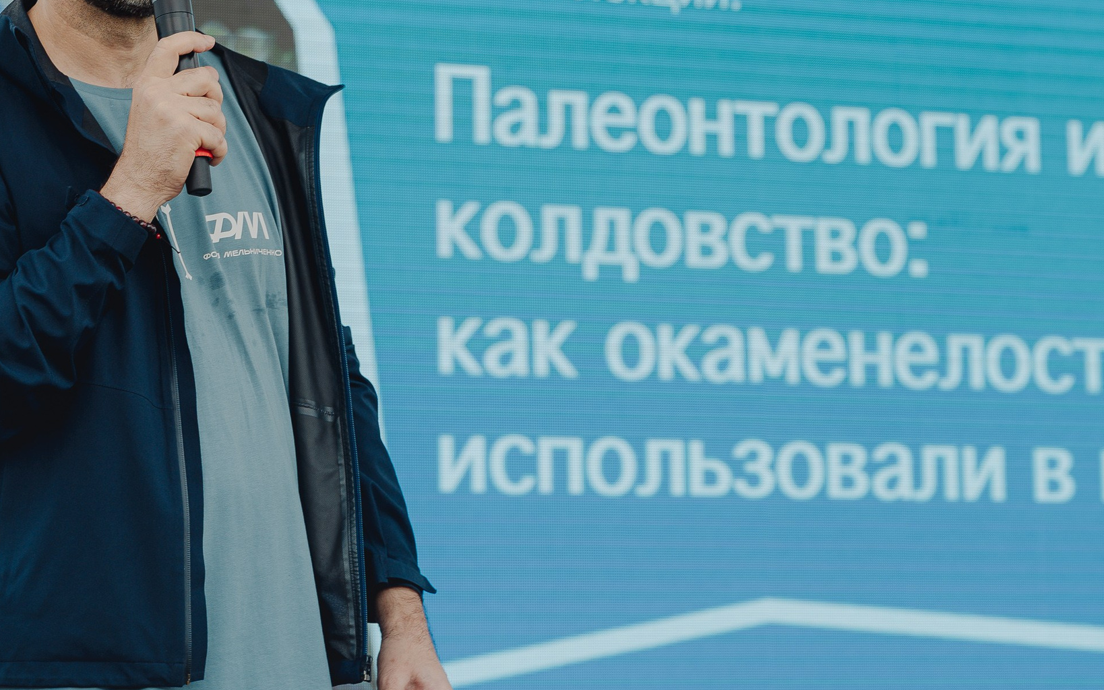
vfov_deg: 10.0
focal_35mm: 131
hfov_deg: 15.9
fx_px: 3942
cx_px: 339
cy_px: 150
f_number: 4
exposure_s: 1/200
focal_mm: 70
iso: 50
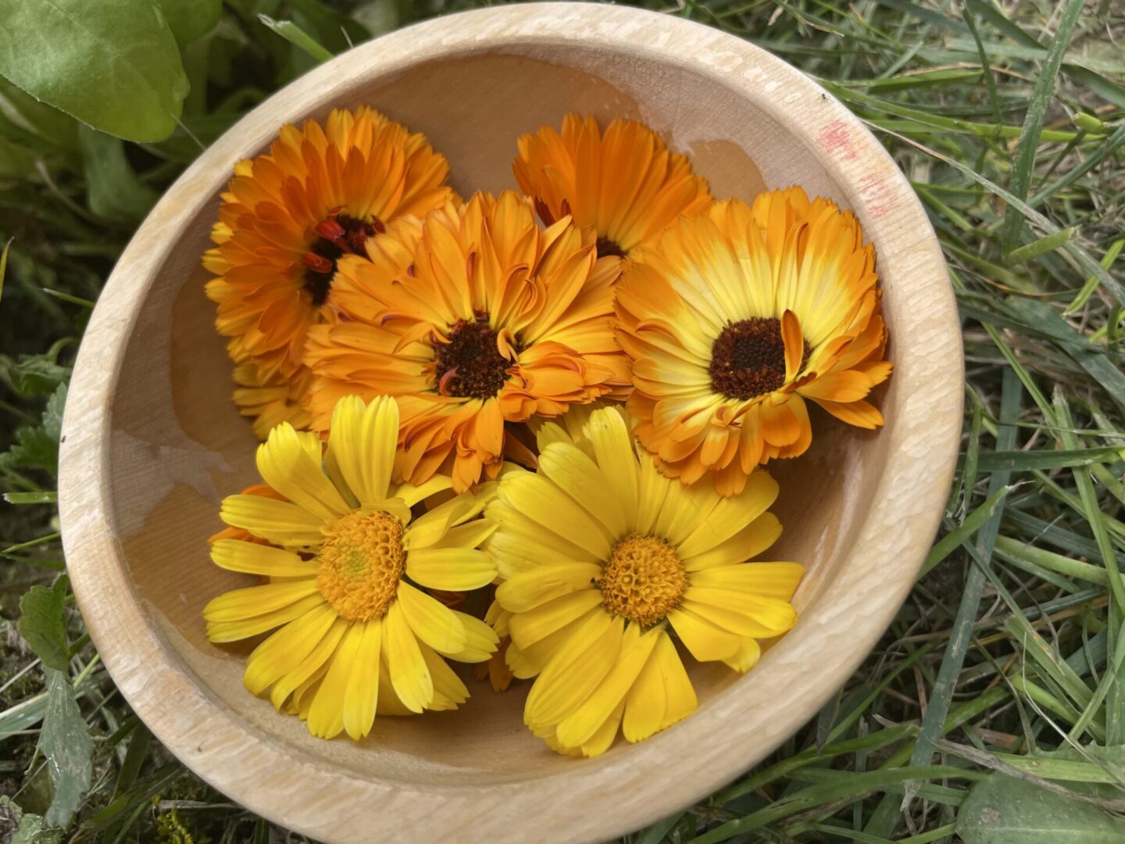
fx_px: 845
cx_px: 562
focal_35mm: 26
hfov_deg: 67.3
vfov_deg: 53.1
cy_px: 422
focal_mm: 4.2
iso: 32
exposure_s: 1/1261
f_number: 1.6
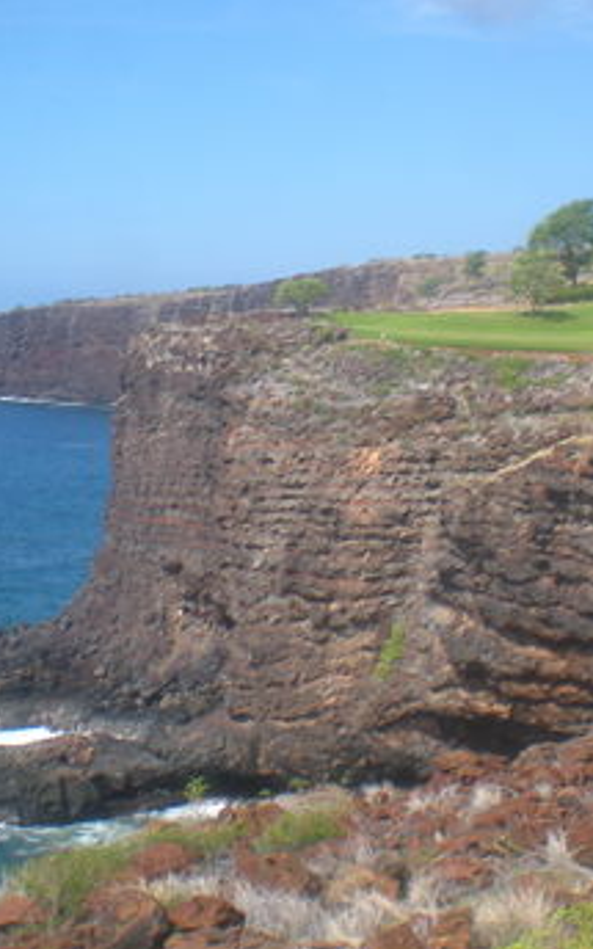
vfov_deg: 27.5
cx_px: 381
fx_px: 1939
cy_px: 505
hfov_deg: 17.4
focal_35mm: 75
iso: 64
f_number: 4.6
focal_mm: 6.3
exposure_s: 1/435
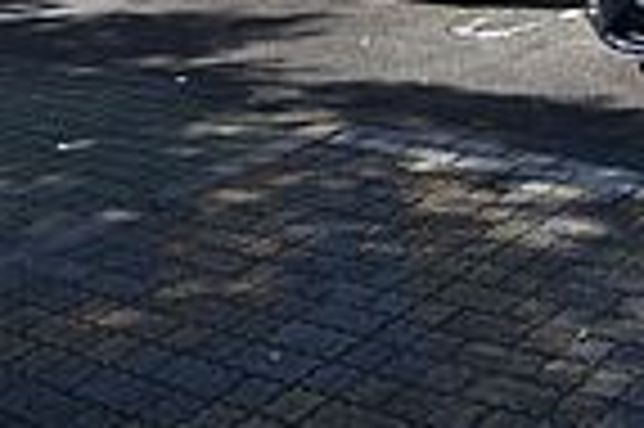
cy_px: -291
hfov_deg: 29.2
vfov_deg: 18.1
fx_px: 1126
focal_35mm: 63
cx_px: 689
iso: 200
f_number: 9
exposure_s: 1/320
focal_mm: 12
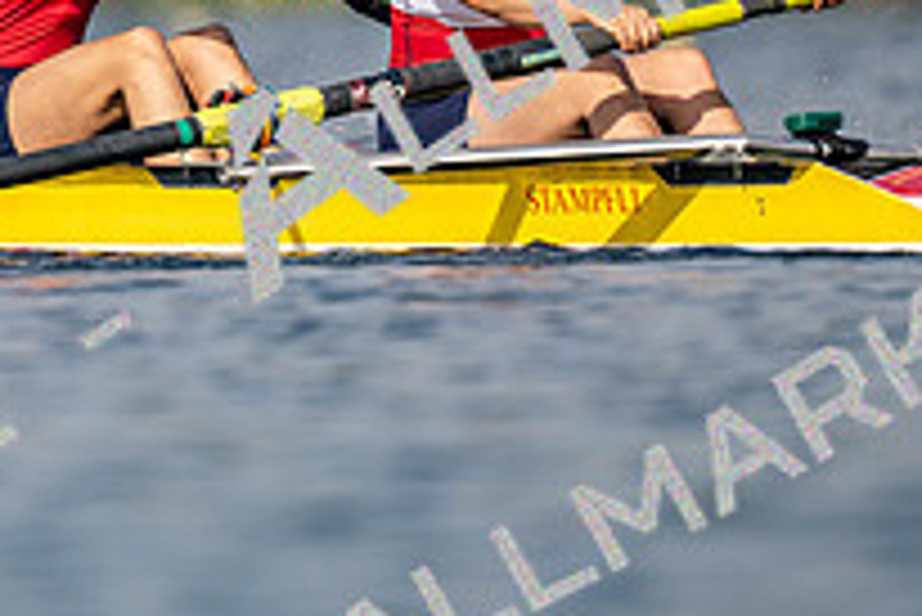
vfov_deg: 0.8
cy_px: -124
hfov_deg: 1.2
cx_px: -157
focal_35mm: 1695
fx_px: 43440
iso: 220
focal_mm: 600
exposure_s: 1/2500
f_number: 4
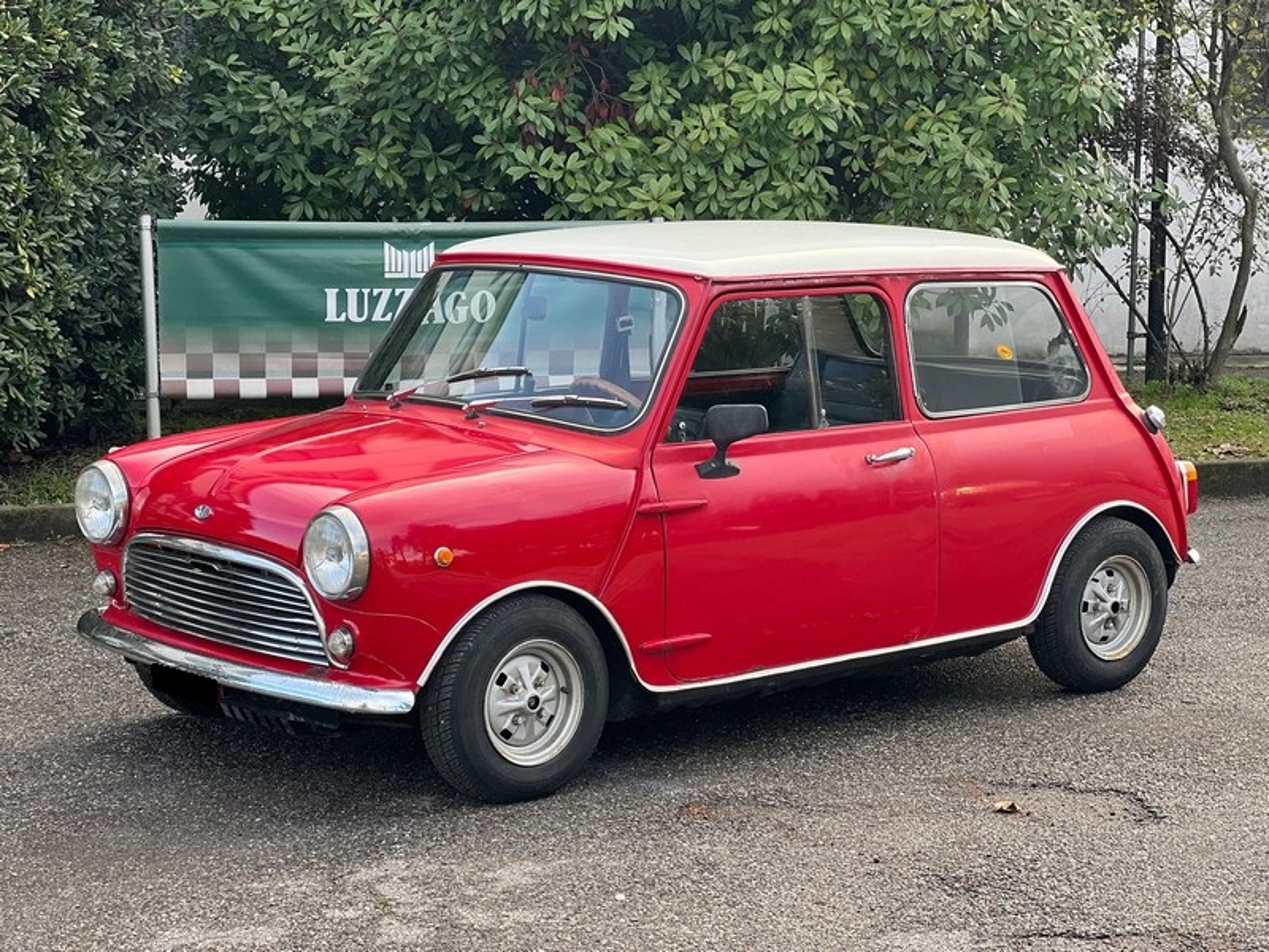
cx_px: 634
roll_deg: -0.1
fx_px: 2823
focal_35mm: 77
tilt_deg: -6.7
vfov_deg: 19.1
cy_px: 476
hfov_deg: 25.3
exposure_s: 1/121
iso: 40
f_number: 2.8
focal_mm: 9
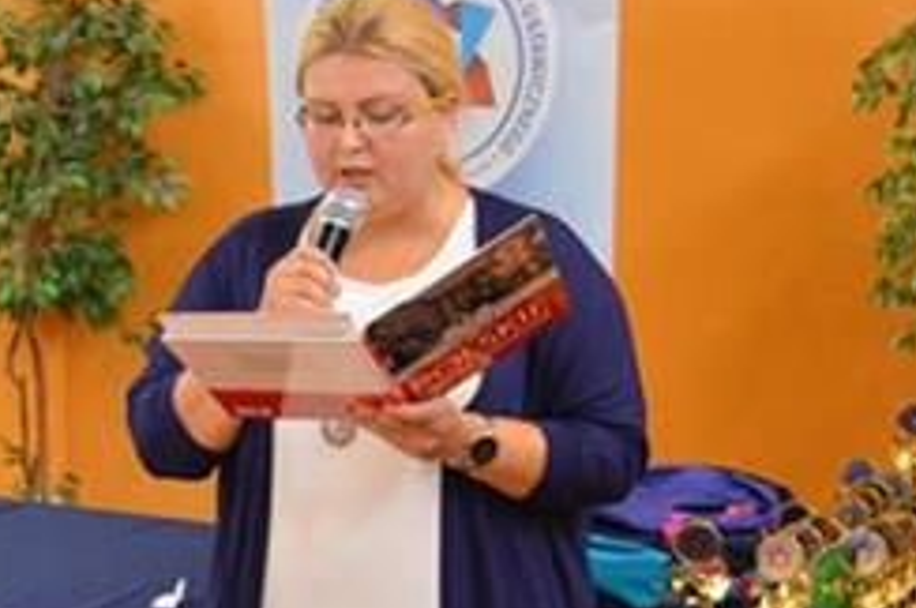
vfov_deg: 15.4
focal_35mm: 88
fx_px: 2236
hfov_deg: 22.2
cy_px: 488
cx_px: -30
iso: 1000
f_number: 3.5
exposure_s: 1/60
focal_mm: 22
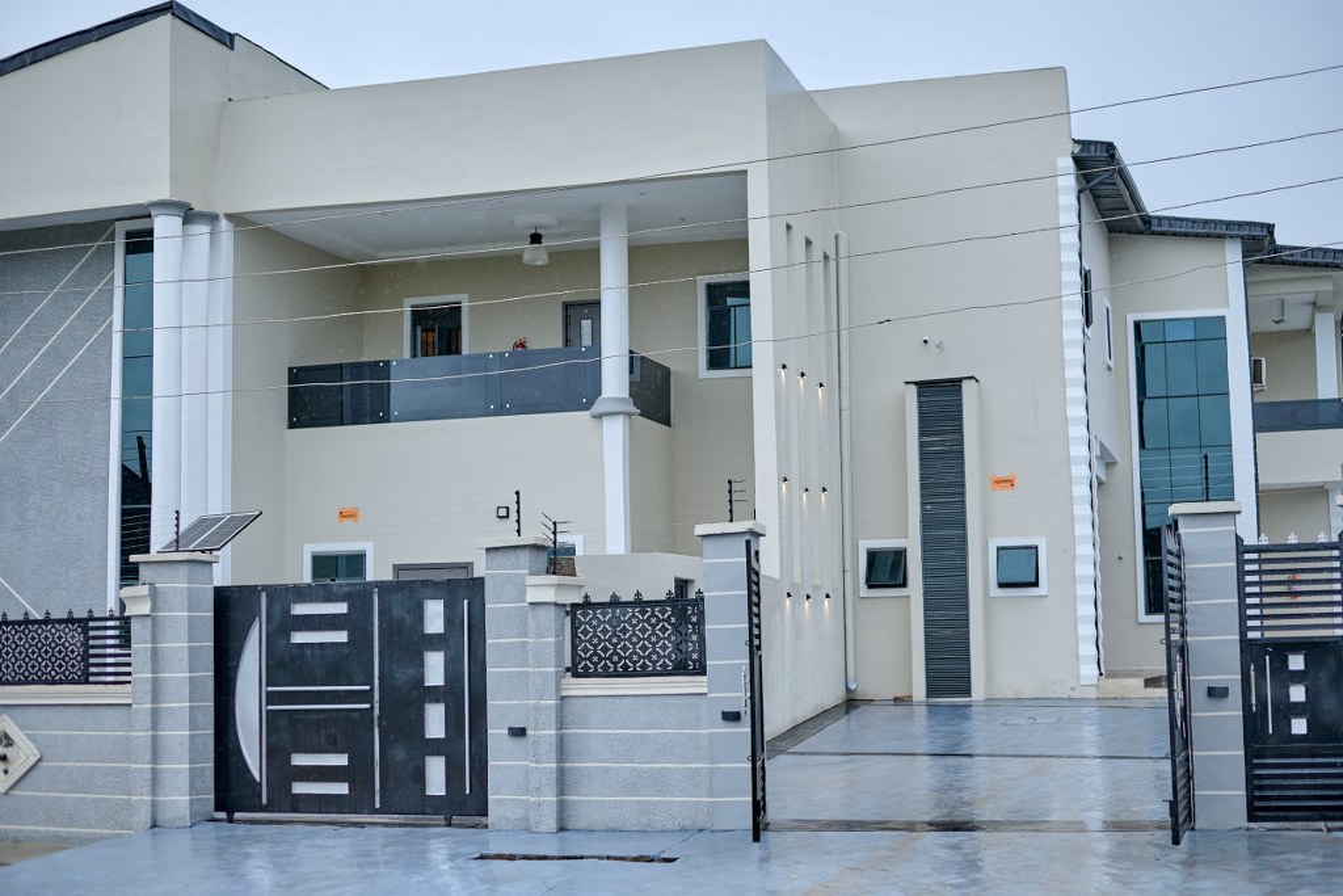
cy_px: 448
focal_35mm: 50
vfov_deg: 27.0
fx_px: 1865
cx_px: 672
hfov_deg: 39.6
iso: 500
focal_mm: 50
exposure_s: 1/500
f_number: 2.5
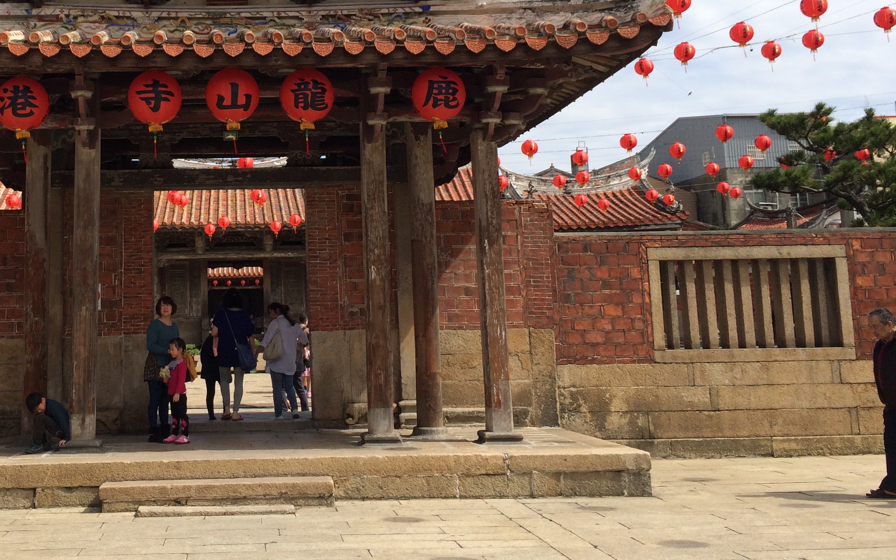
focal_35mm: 45
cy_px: 127
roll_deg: +0.0
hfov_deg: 43.3
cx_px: 255
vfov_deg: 28.1
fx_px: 1099
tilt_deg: +9.6
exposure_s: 1/2160
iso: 32
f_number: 2.2
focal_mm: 4.15
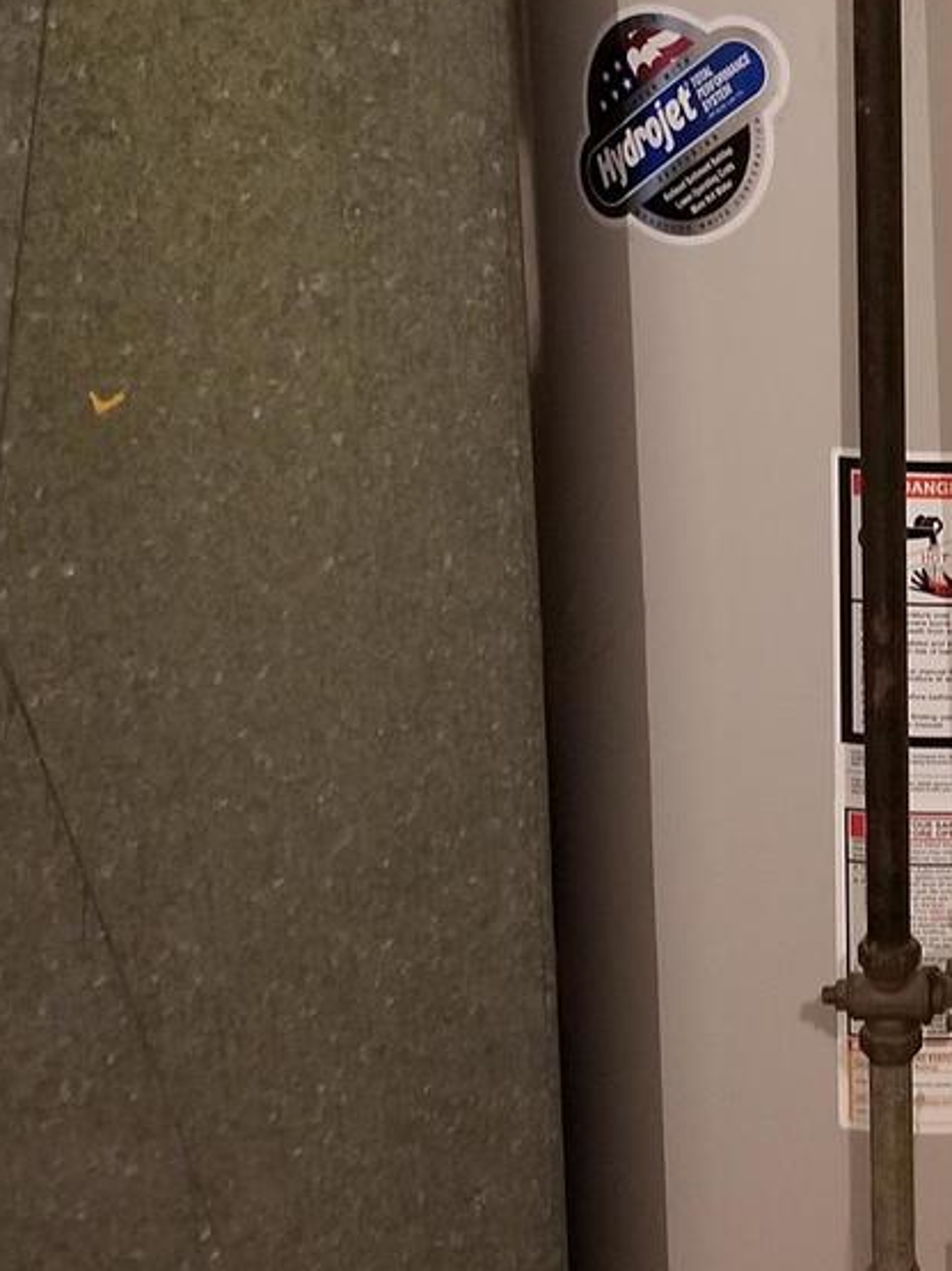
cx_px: 1053
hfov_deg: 19.5
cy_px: 263
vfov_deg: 26.6
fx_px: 2641
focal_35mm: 72
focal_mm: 4.25
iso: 320
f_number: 1.7
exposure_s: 1/10
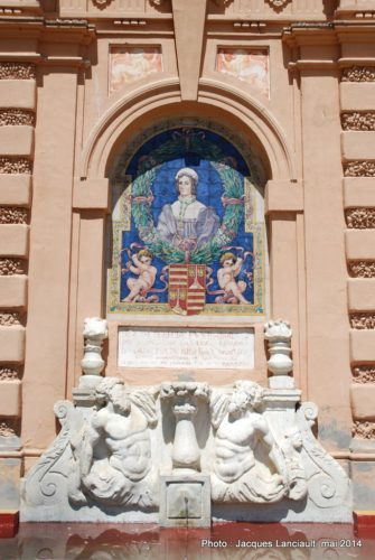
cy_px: 280
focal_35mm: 36
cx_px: 188
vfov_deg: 53.1
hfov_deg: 37.0
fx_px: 561
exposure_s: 1/250
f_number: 8
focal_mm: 24
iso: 100
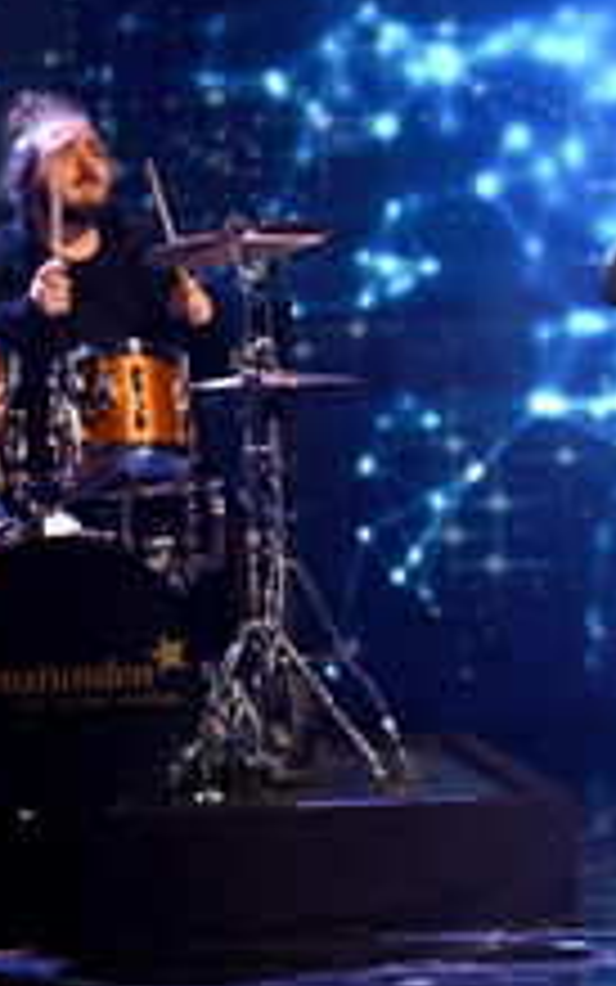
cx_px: 879
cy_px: 473
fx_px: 11247
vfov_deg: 5.0
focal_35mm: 419
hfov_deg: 3.1
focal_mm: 200
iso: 1000
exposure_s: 1/250
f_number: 2.8
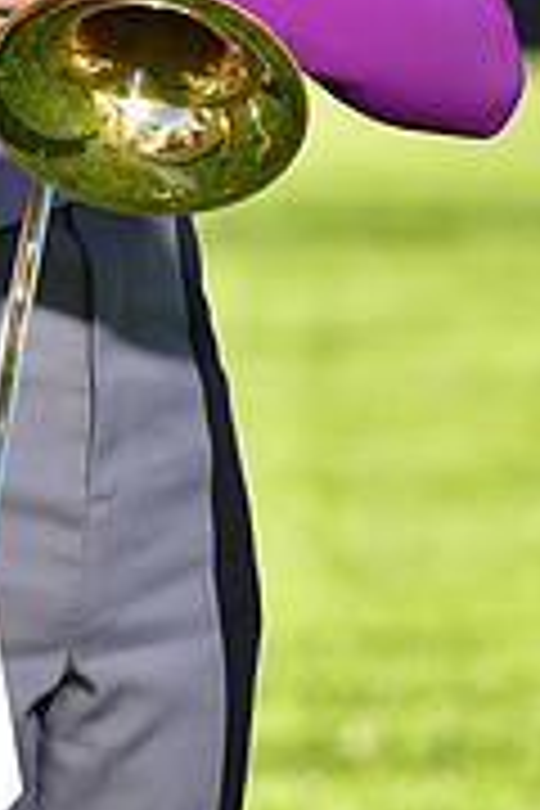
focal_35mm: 644
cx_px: -20
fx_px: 14489
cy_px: -216
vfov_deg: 3.2
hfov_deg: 2.1
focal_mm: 200
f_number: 5
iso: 100
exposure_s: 1/250
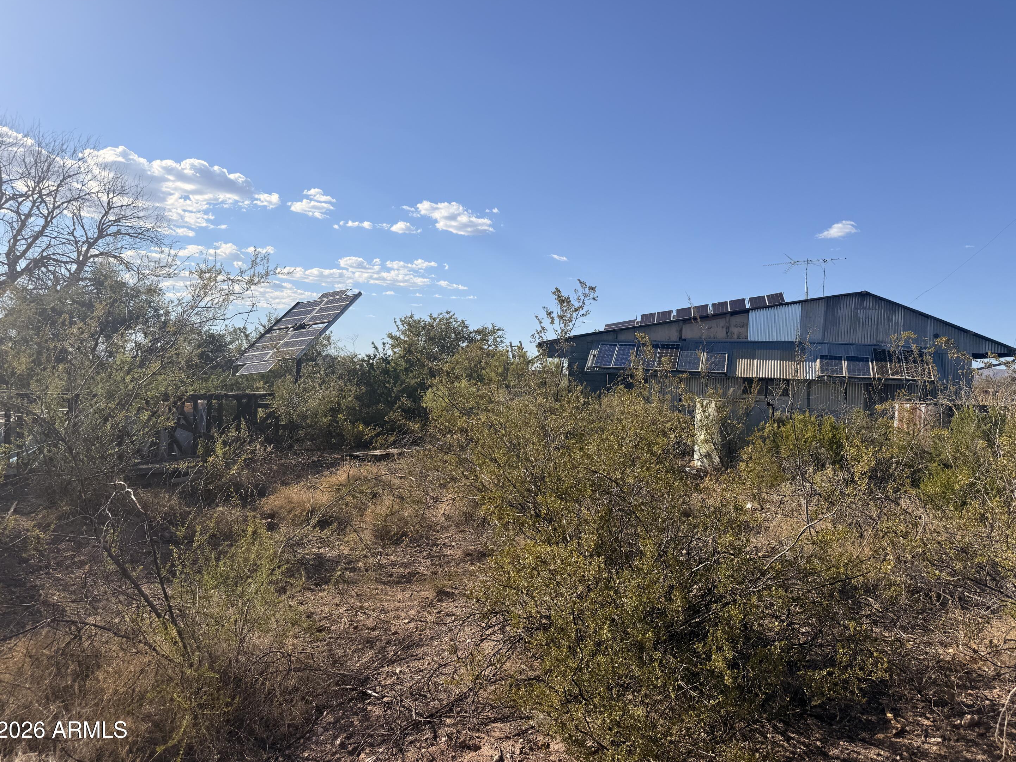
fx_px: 734
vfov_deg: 54.9
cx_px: 523
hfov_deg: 69.4
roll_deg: -2.4
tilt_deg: +1.5
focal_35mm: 25
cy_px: 369
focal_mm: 6.76
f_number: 1.78
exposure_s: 1/5319
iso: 80
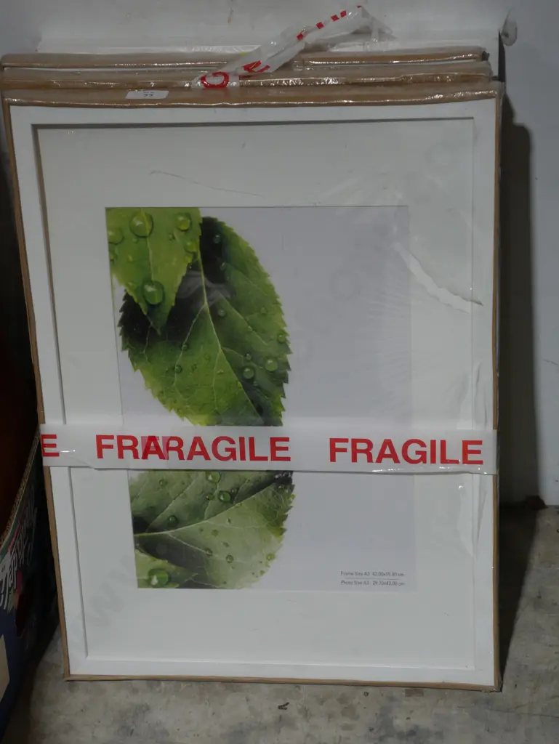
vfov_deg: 23.3
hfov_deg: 17.6
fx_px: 1807
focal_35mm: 84
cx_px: 280
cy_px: 372
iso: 1000
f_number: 5.6
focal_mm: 42
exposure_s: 1/100
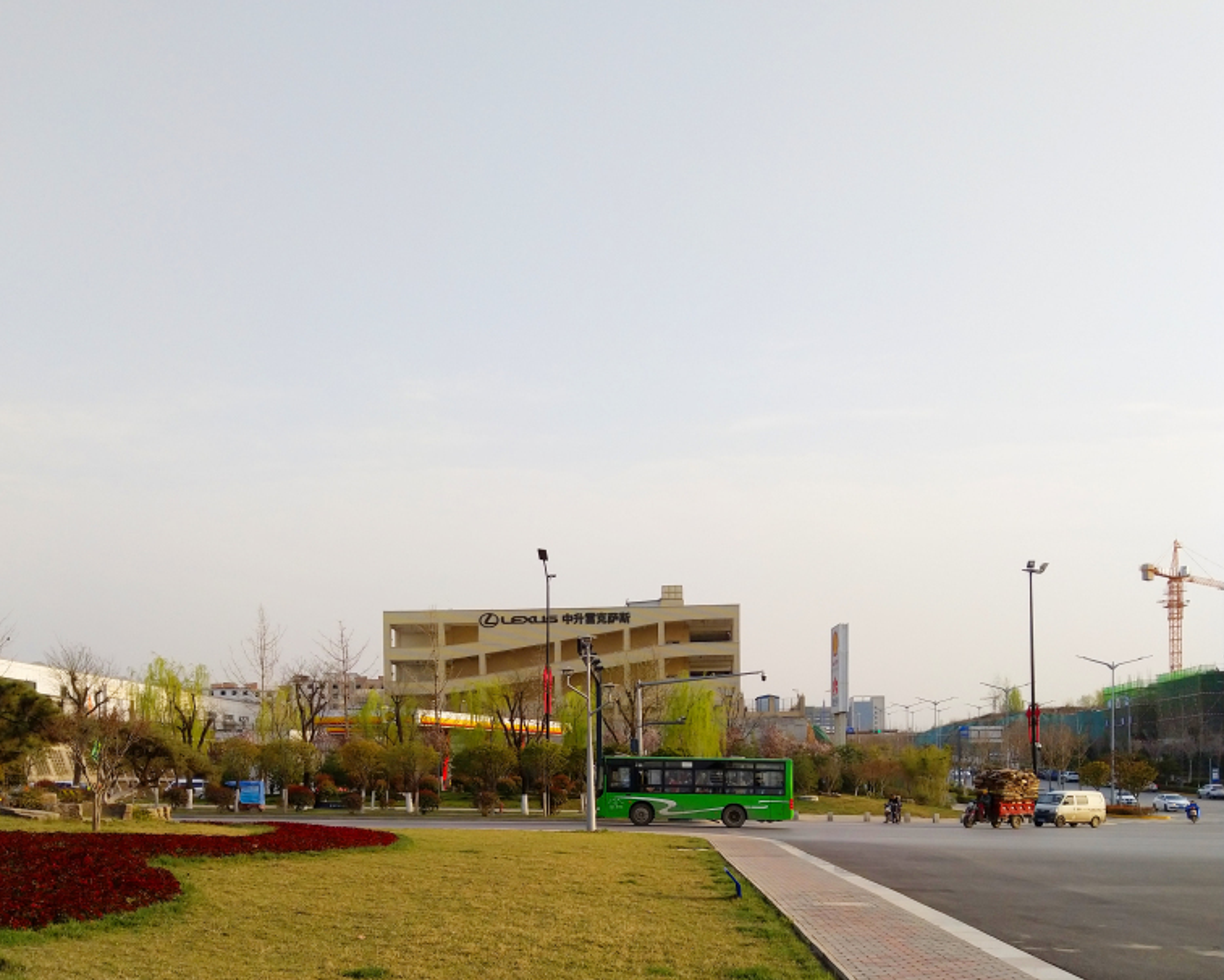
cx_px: 605
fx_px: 1196
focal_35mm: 33
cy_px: 750
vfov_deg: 43.0
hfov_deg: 54.2
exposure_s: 1/1410
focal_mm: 4.28
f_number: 1.75
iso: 100
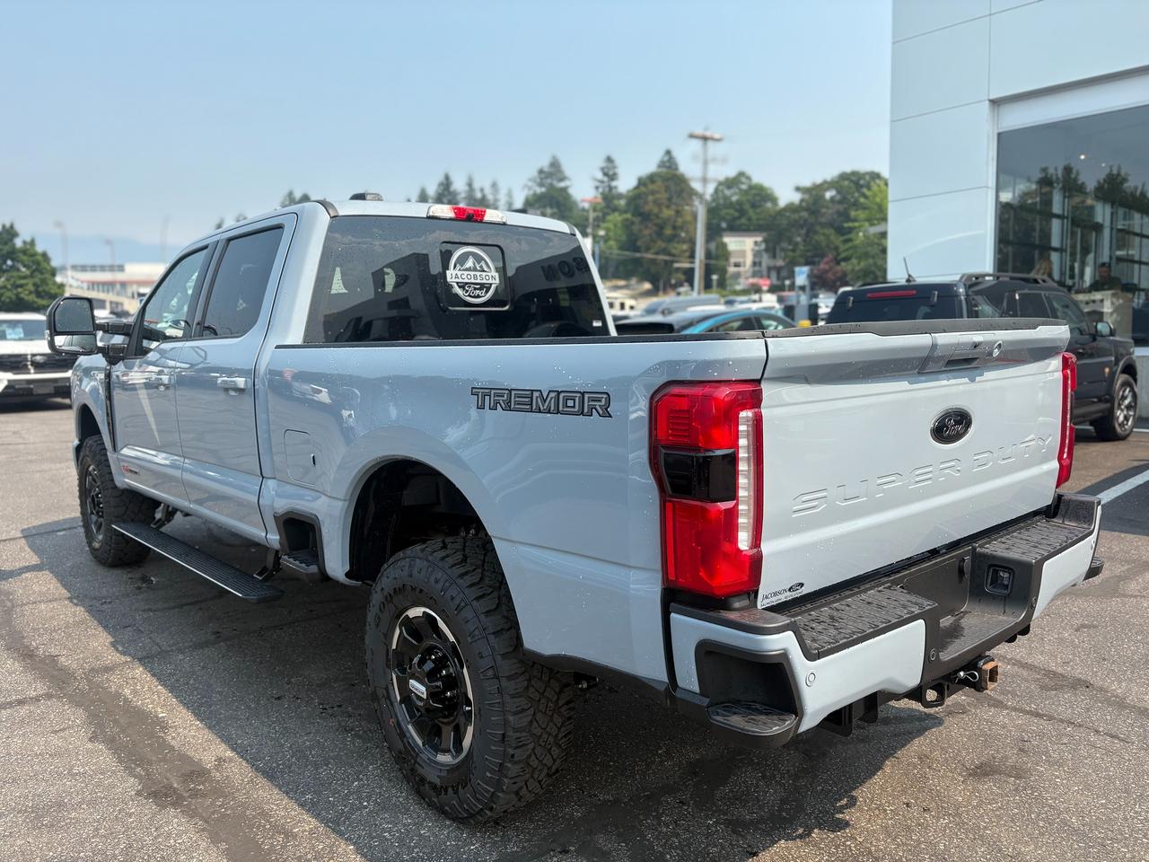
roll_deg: +1.4
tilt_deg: -4.3
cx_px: 574
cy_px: 431
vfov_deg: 53.1
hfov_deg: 67.3
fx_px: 863
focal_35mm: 26
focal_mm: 5.96
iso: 50
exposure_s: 1/2283
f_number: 1.6
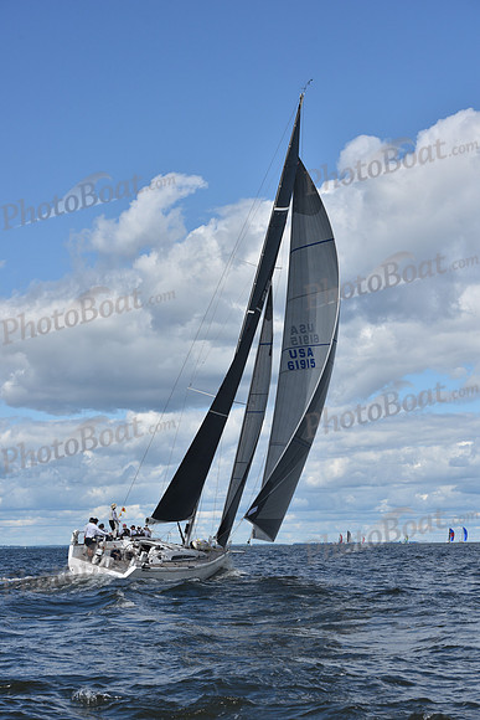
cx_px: 240
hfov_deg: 19.5
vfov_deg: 28.8
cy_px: 360
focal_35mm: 70
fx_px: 1399
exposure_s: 1/1000
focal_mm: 70
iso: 250
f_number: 10
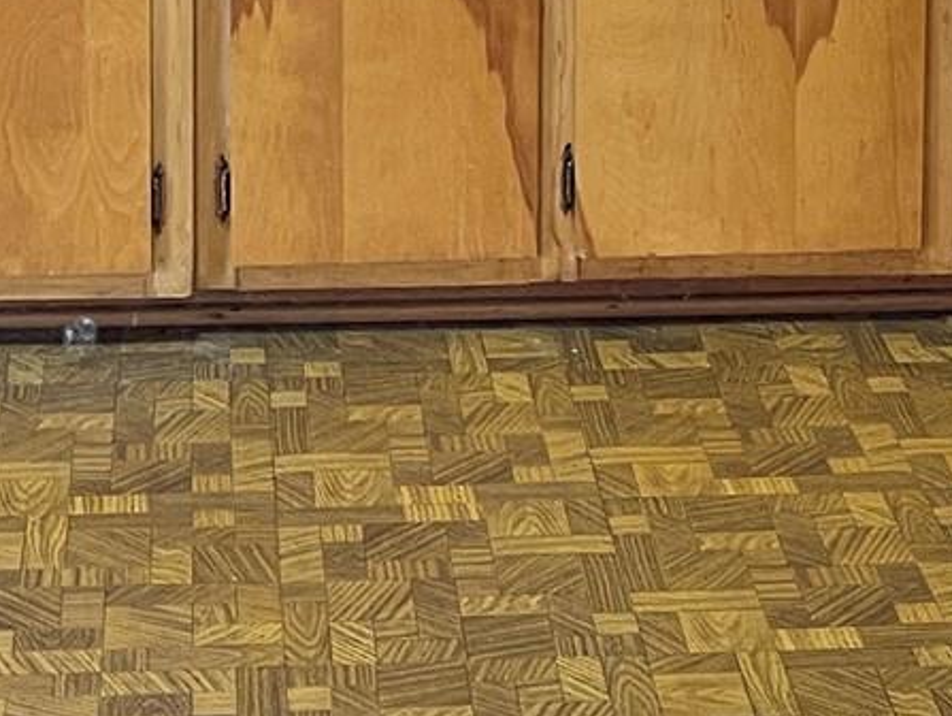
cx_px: 434
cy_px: -471
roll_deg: -0.4
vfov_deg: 11.7
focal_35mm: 119
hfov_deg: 16.5
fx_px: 3275
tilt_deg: -9.7
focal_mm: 5.1
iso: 200
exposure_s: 1/60
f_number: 1.6
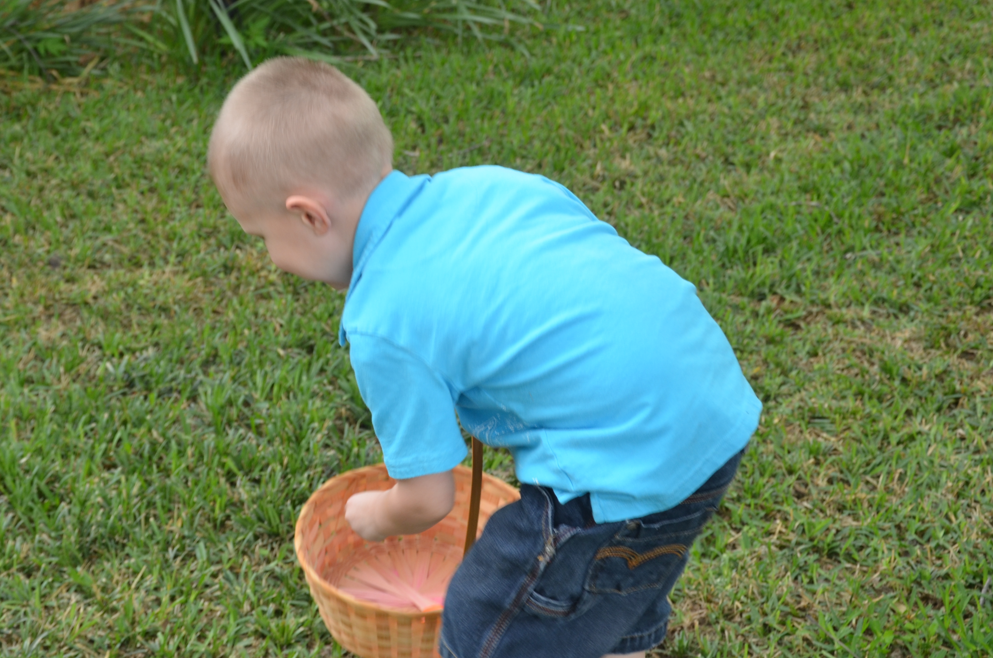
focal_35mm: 78
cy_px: 345
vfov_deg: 17.4
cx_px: 394
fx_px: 2147
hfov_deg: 26.0
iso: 280
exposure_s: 1/125
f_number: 5.6
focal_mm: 38
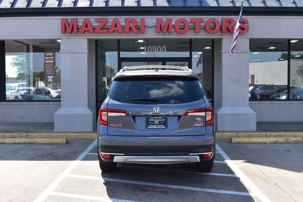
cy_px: 101
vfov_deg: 33.0
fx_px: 341
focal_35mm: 40
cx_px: 152
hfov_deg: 47.9
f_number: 10
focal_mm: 27
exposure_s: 1/250
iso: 400
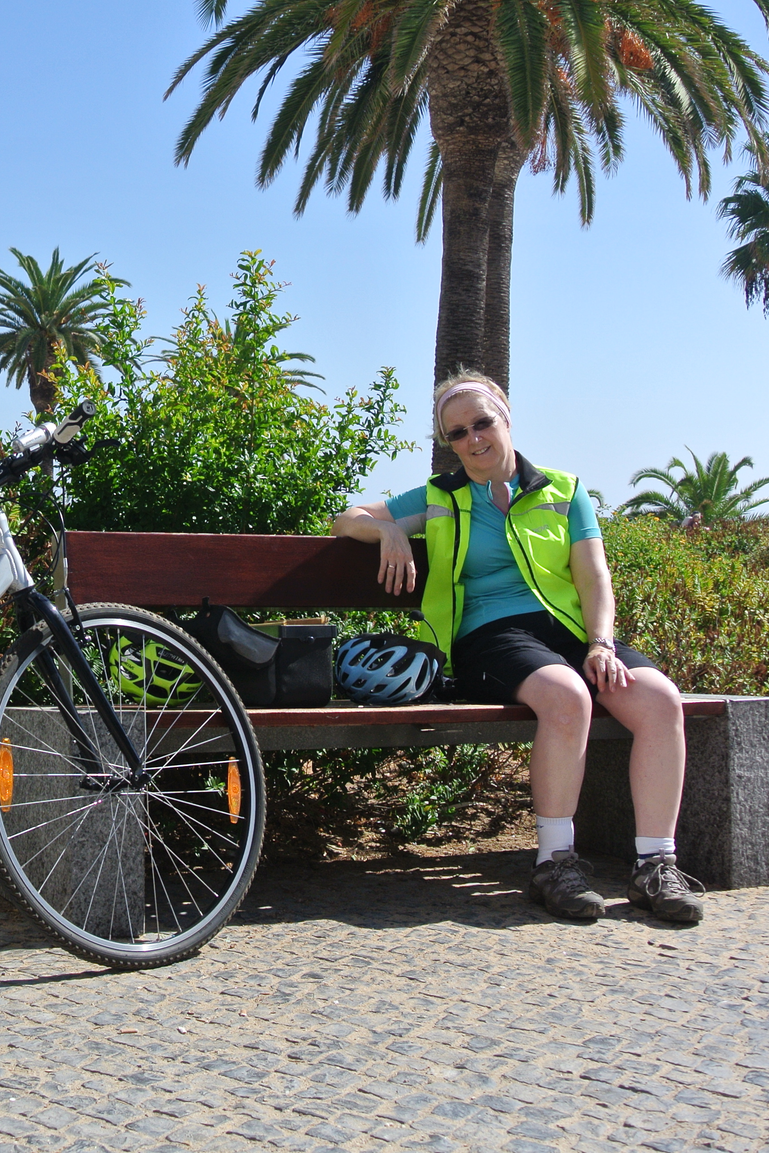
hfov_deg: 25.8
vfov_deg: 38.9
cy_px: 578
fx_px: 1634
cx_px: 109
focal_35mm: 51
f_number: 5
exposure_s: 1/800
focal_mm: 12.7
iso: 100
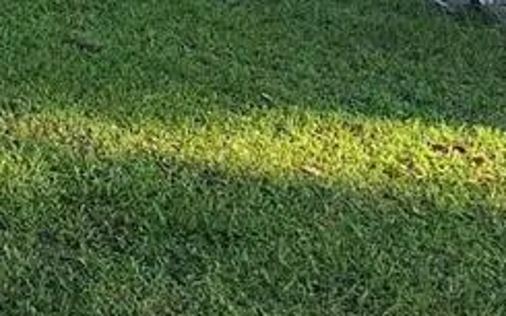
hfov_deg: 15.9
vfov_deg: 10.8
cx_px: -512
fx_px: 1406
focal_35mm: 102
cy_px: -465
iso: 40
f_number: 1.8
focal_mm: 5.54
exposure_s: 1/897
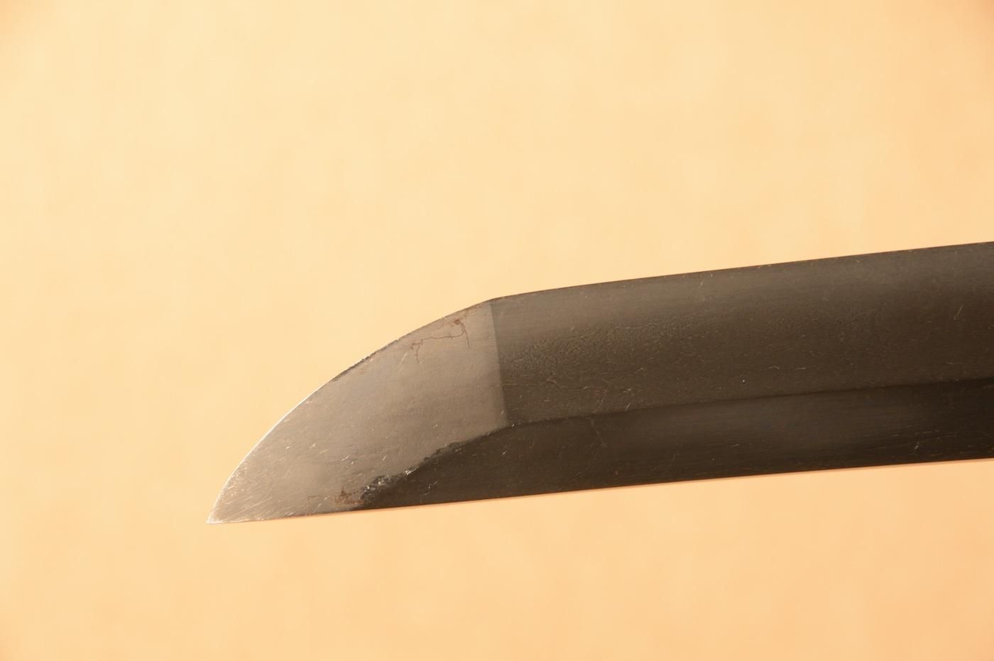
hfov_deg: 10.2
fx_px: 5587
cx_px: 497
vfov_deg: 6.8
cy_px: 330
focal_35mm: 202
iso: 400
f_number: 11
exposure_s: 1/1.6
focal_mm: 135
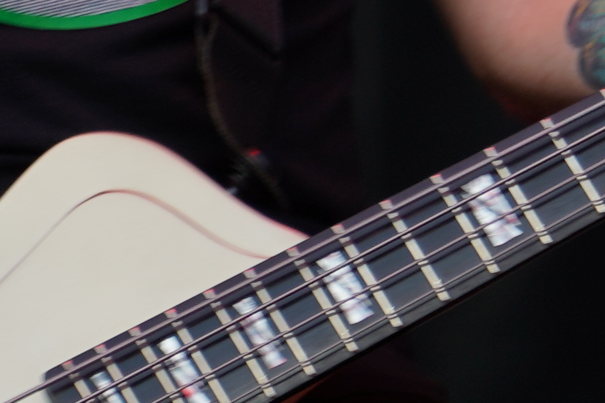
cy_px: -465
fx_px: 11160
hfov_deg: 3.1
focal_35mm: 664
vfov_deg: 2.1
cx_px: 288
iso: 125
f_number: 4
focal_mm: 105
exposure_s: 1/125
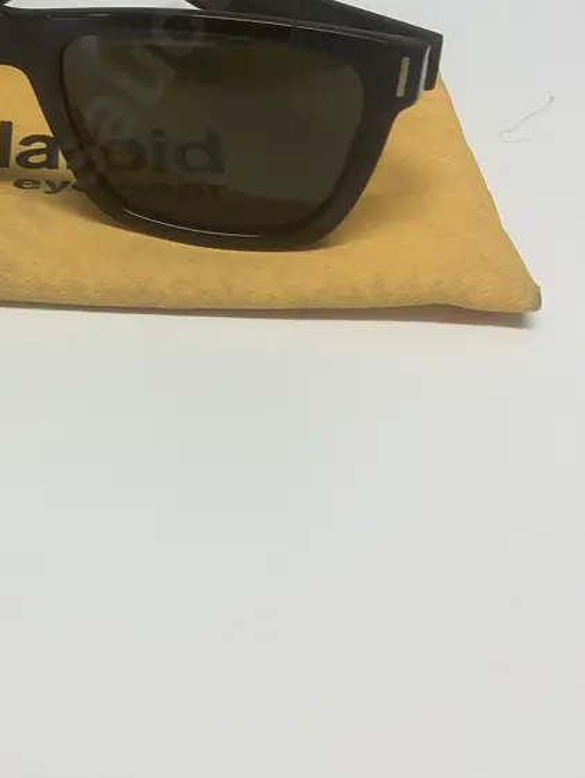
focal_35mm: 51
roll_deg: -2.9
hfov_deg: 27.6
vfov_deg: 36.4
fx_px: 1148
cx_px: 67
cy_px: 176
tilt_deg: -29.6
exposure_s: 1/50
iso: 40
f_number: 1.8
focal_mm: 3.99
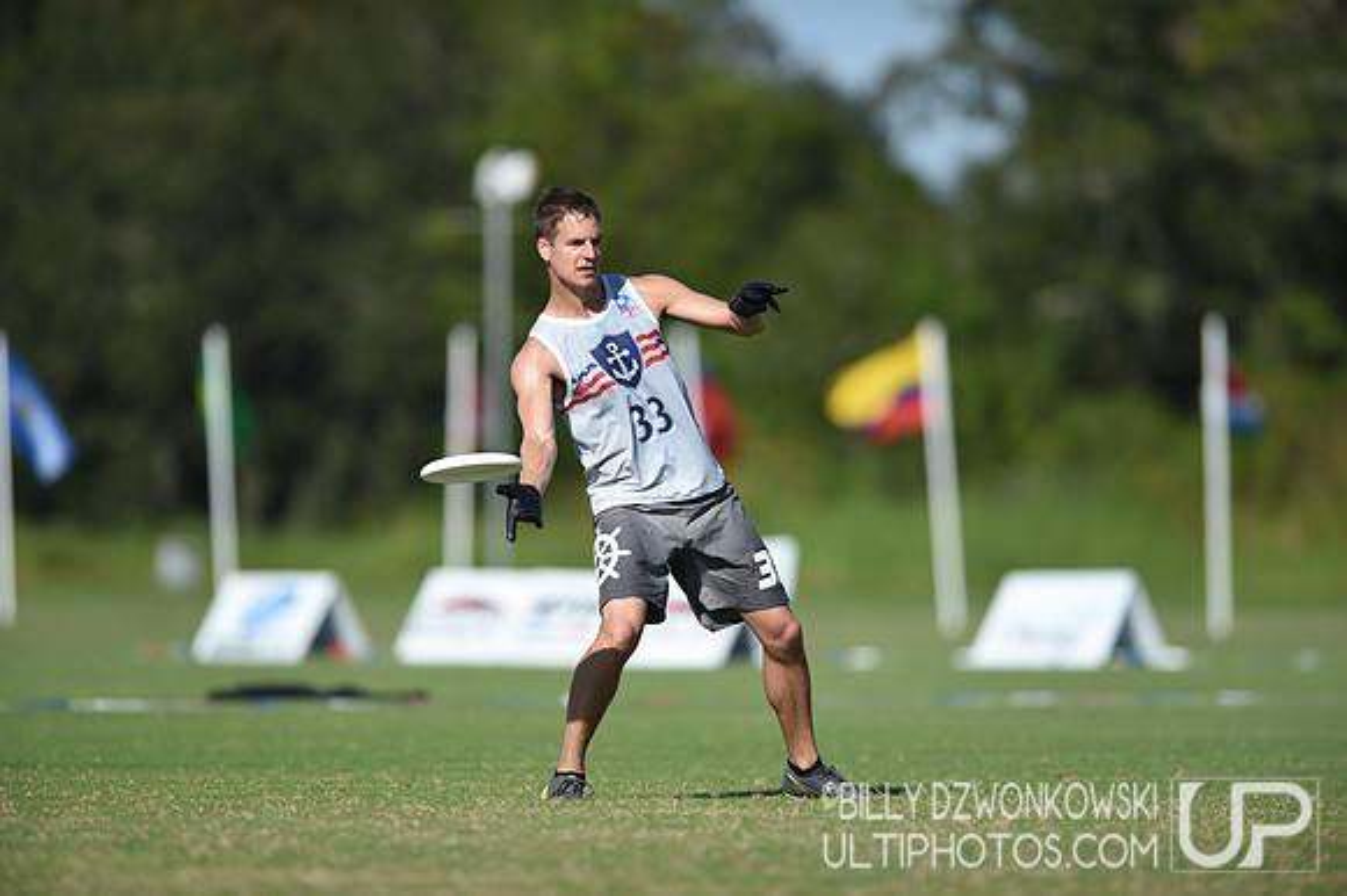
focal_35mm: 400
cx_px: 674
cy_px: 448
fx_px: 14958
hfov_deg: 5.2
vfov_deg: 3.4
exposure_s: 1/2500
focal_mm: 400
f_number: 3.5
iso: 100
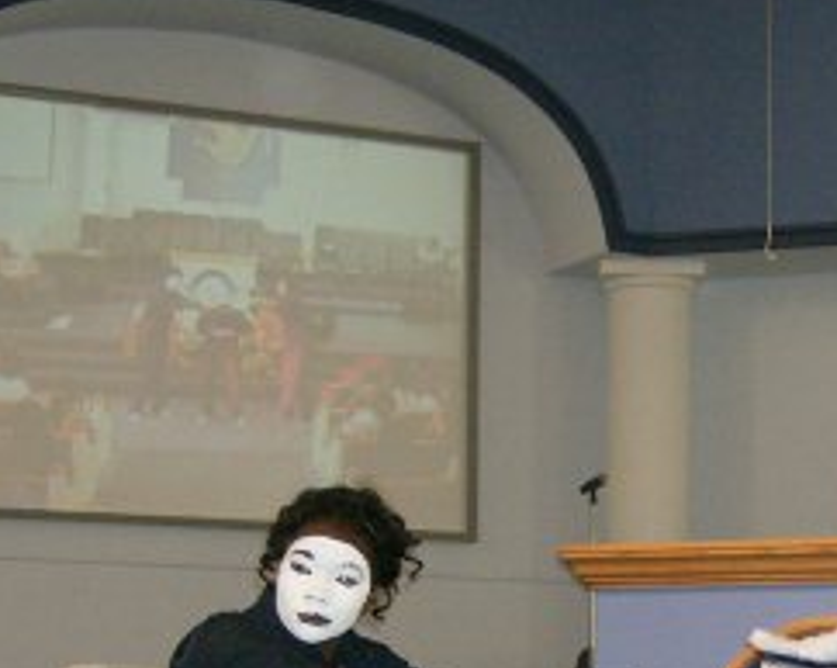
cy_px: 633
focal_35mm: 93
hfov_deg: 20.5
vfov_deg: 16.2
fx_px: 2301
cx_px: 598
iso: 200
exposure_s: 1/60
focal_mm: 6
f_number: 2.8
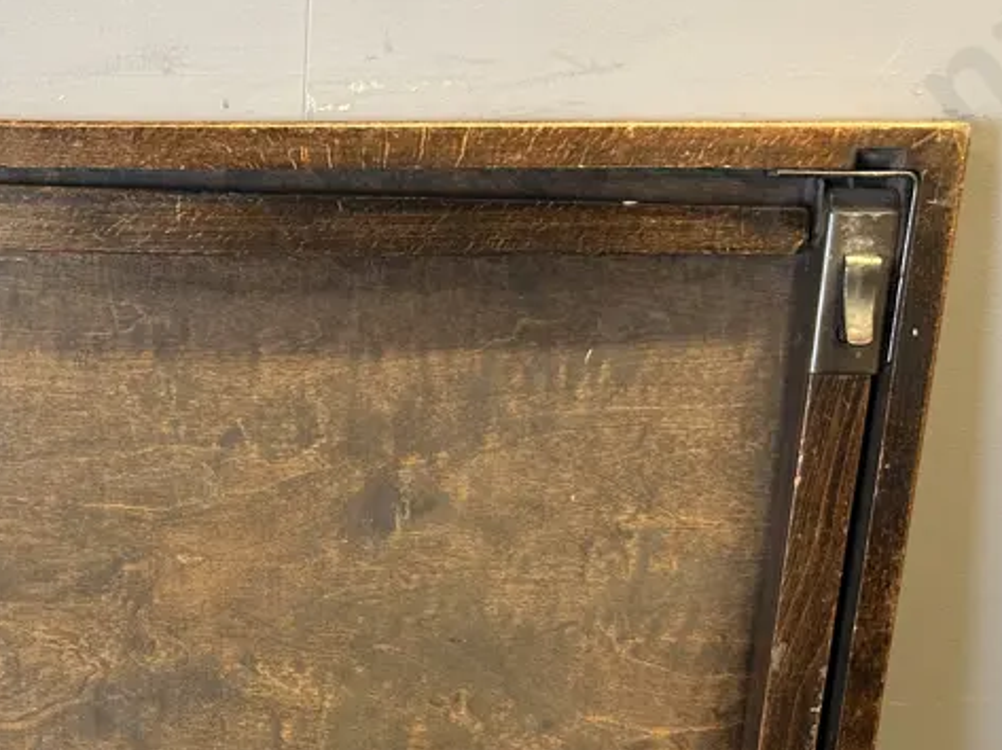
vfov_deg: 27.0
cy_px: 672
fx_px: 1504
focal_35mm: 52
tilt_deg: -36.4
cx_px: 195
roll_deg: +1.0
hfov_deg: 35.6
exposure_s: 1/50
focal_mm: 6.86
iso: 200
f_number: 1.78
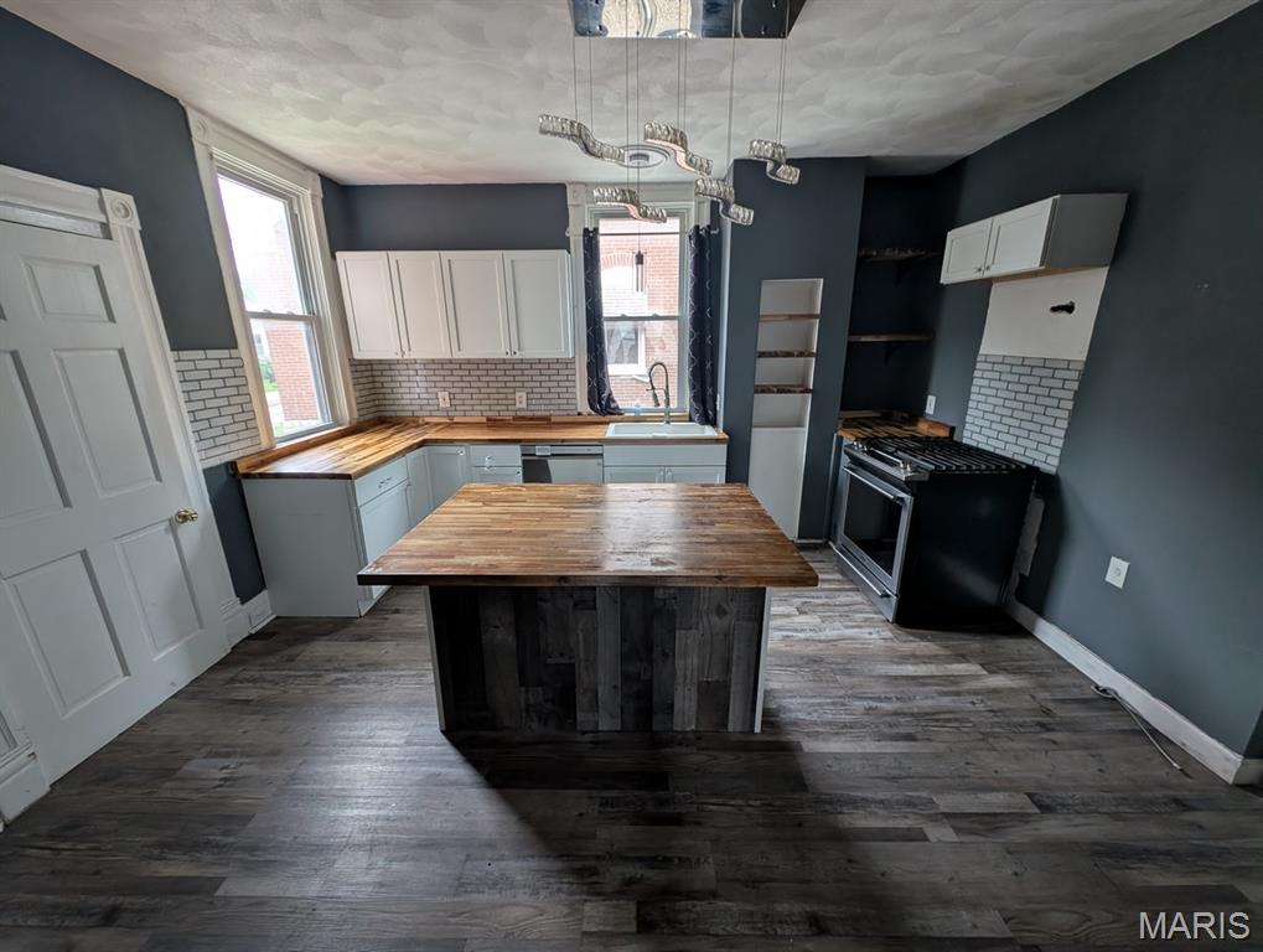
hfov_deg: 110.4
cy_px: 476
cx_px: 632
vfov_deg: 94.7
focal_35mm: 12
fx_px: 439
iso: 87
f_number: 1.95
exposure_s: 1/28.7
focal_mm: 2.23
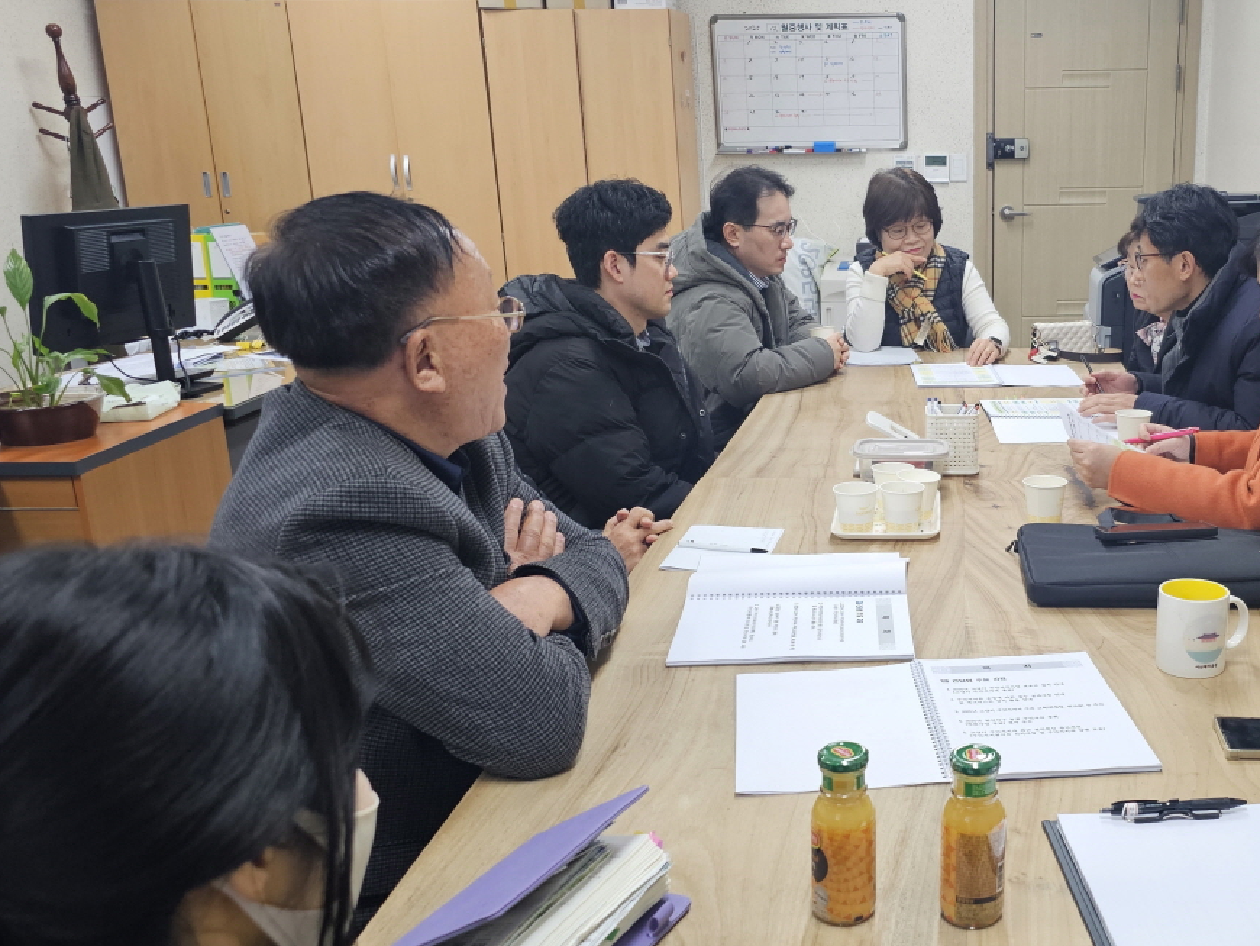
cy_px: 526
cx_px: 924
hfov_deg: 48.5
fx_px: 1347
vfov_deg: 38.6
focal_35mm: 37
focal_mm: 6.3
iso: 200
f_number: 1.7
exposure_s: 1/120
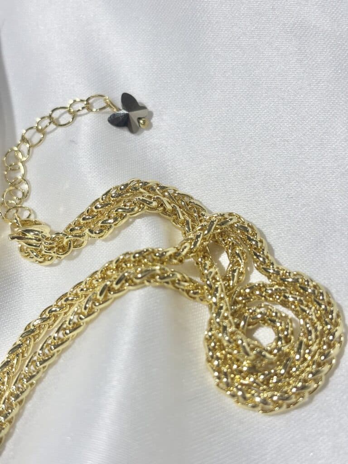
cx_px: 174
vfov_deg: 36.8
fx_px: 697
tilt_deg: -44.8
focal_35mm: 52
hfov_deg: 28.0
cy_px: 232
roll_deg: +9.1
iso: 32
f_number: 1.6
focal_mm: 5.96
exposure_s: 1/295
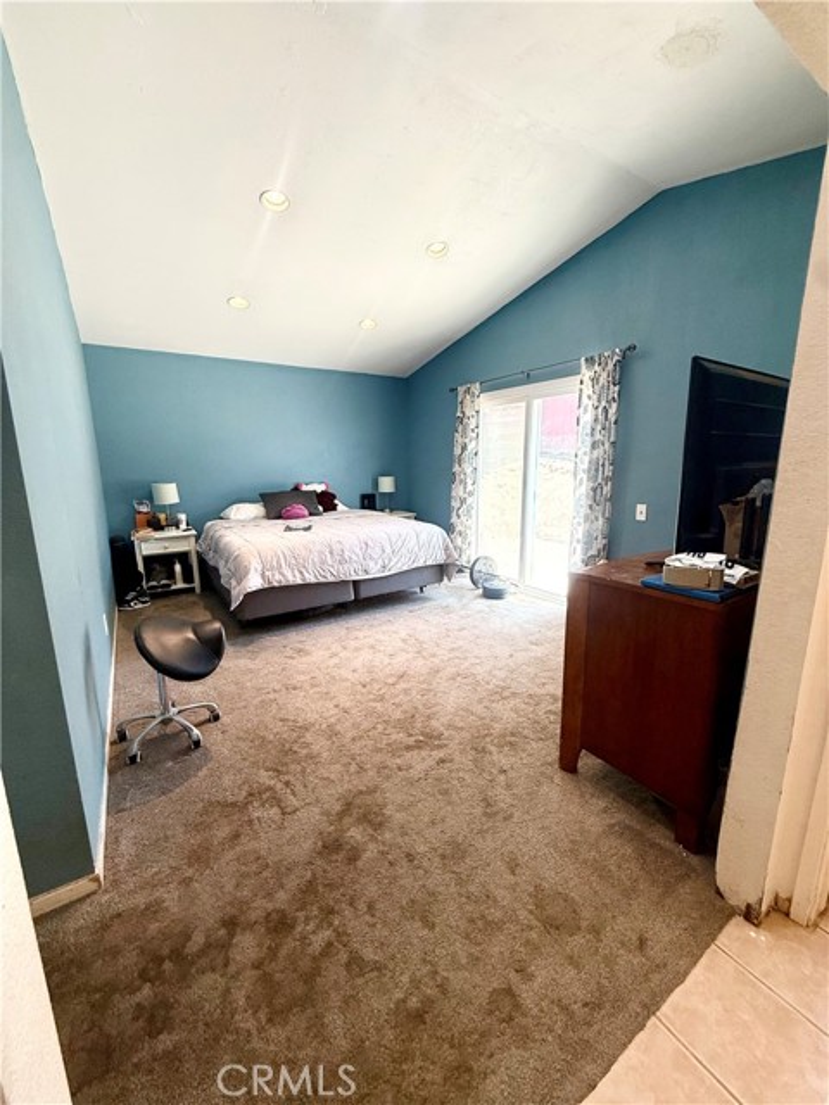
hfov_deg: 85.7
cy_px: 552
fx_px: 447
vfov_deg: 102.1
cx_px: 414
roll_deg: -0.4
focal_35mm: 14
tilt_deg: -10.8
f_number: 2.2
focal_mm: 2.22
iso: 125
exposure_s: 1/120
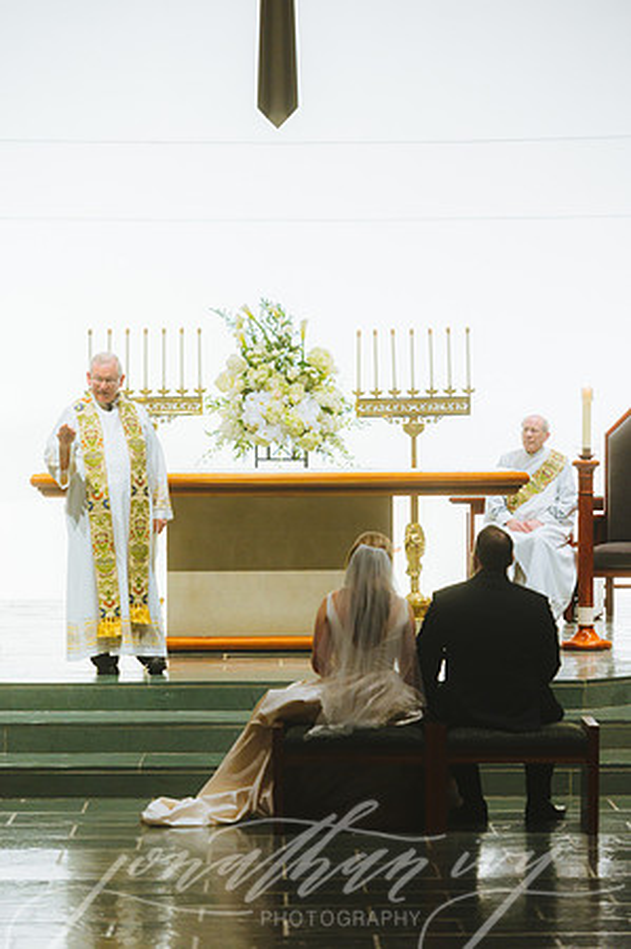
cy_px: 474
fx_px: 3557
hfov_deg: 10.1
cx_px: 316
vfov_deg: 15.2
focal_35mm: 135
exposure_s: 1/250
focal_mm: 135
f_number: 2.8
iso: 2500
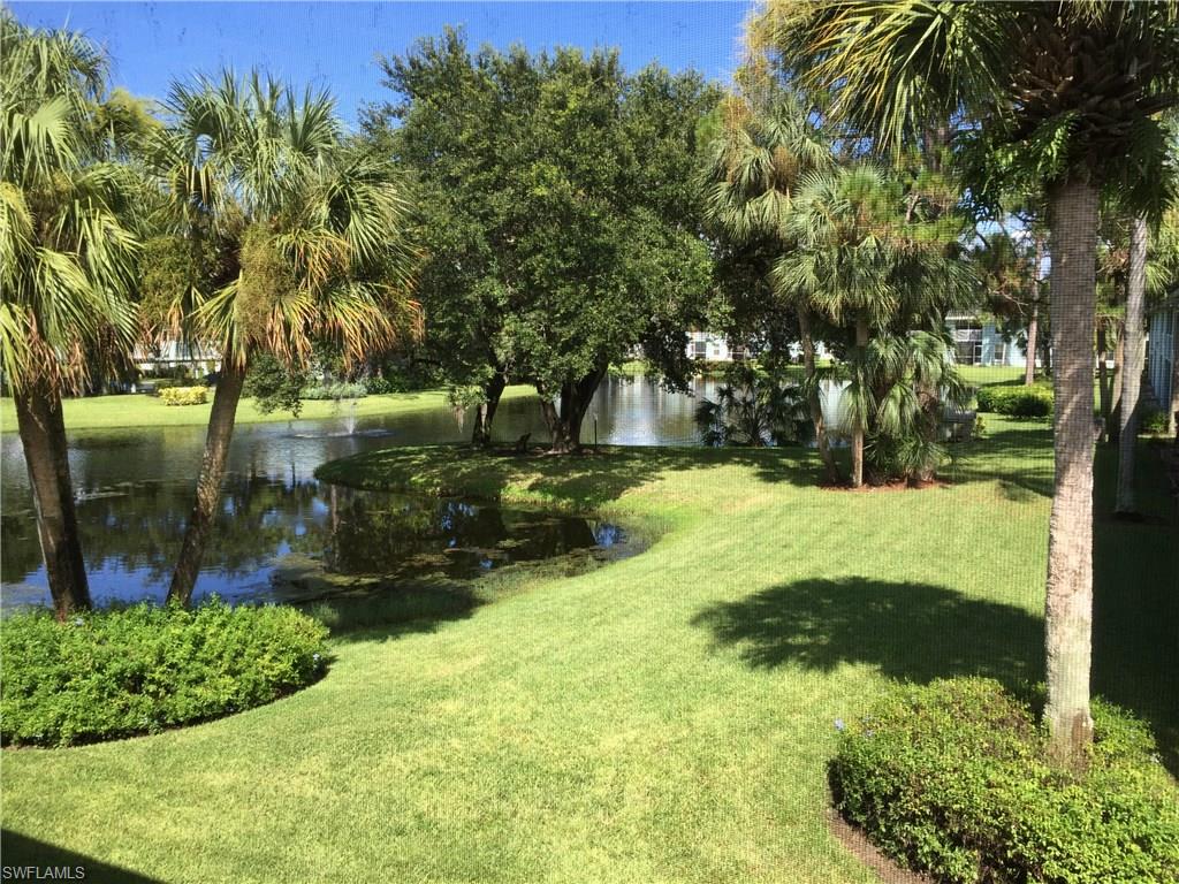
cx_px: 590
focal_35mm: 29
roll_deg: -0.1
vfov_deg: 48.2
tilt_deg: -7.2
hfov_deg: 61.7
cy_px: 442
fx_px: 988
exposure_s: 1/581
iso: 32
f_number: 2.2
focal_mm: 4.15
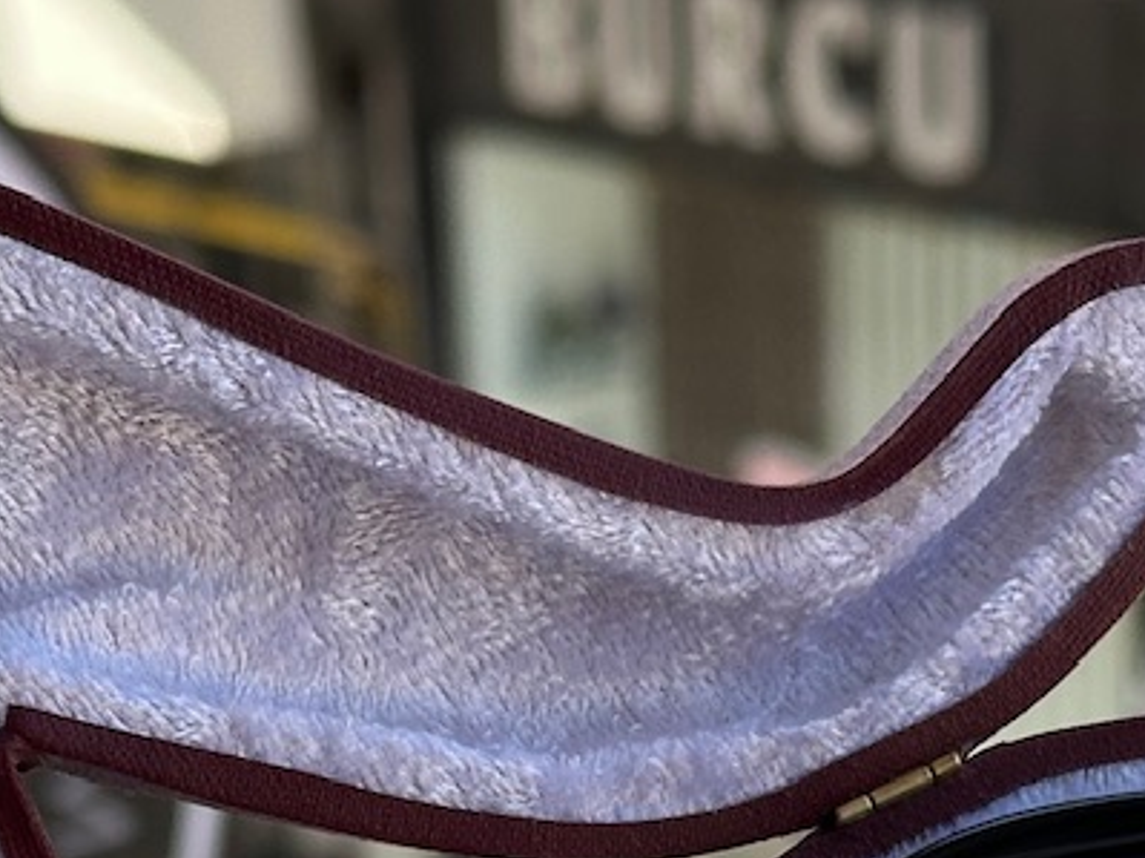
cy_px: 1237
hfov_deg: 12.8
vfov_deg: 9.4
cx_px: 522
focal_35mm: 154
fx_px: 5092
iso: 64
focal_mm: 6.86
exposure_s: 1/990
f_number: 1.78
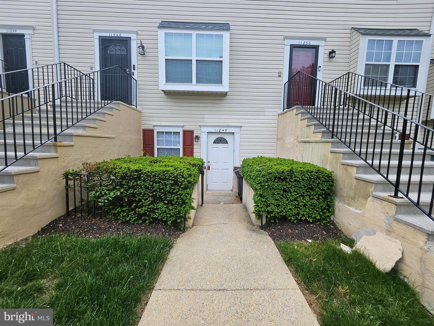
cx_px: 217
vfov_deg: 89.9
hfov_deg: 106.2
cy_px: 163
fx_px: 163
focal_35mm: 13
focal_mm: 1.74
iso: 40
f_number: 2.2
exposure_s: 1/779
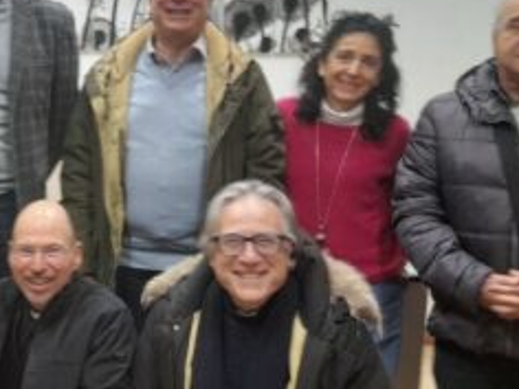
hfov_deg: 26.7
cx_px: 7
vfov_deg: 21.3
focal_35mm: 69
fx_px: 1035
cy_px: 187
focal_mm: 4.6
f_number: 2
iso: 250
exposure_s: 1/50
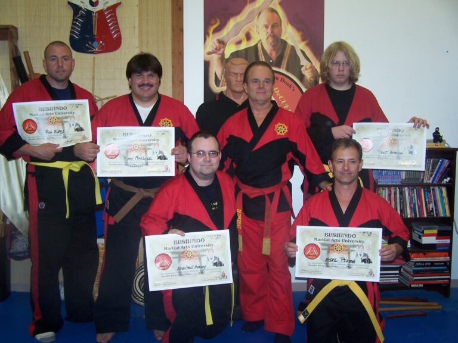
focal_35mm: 38
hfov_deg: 49.0
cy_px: 172
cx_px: 229
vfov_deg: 37.7
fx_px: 503
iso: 140
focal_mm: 6.3
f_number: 2.8
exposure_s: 1/60
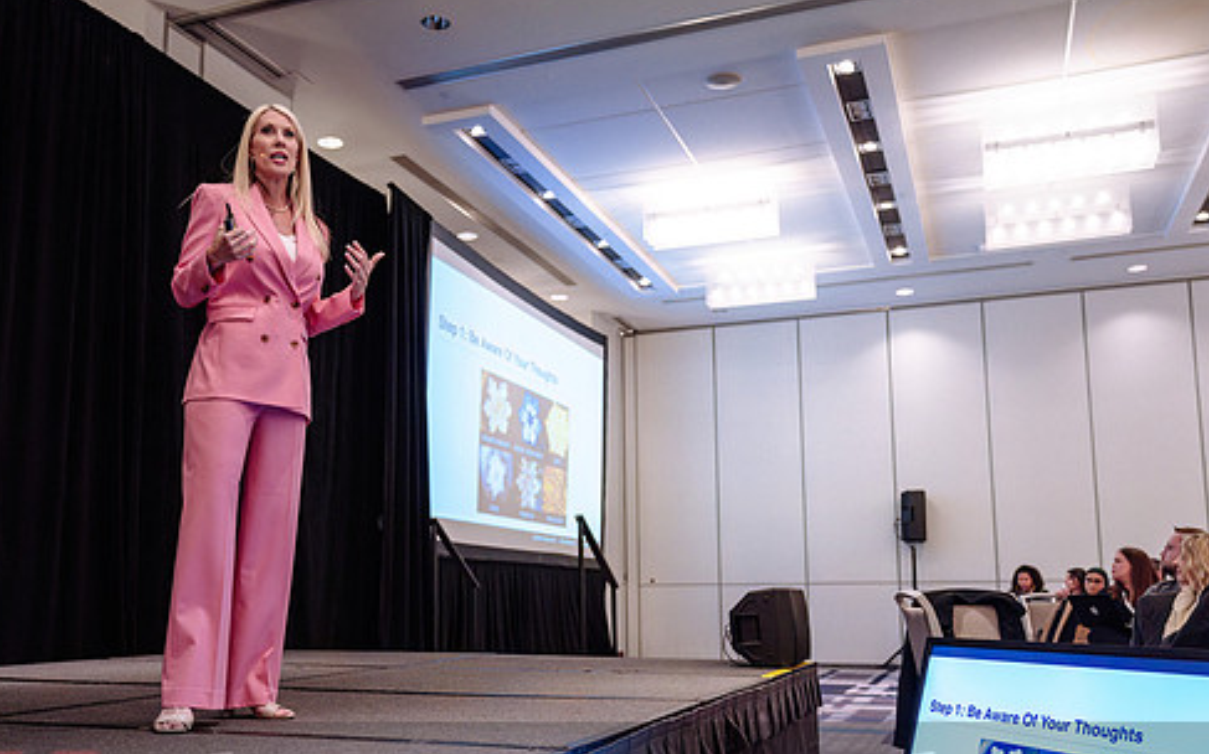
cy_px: 465
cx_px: 544
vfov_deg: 37.1
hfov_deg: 56.6
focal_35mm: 34
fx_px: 1120
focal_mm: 28
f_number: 2.8
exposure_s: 1/100
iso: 1600
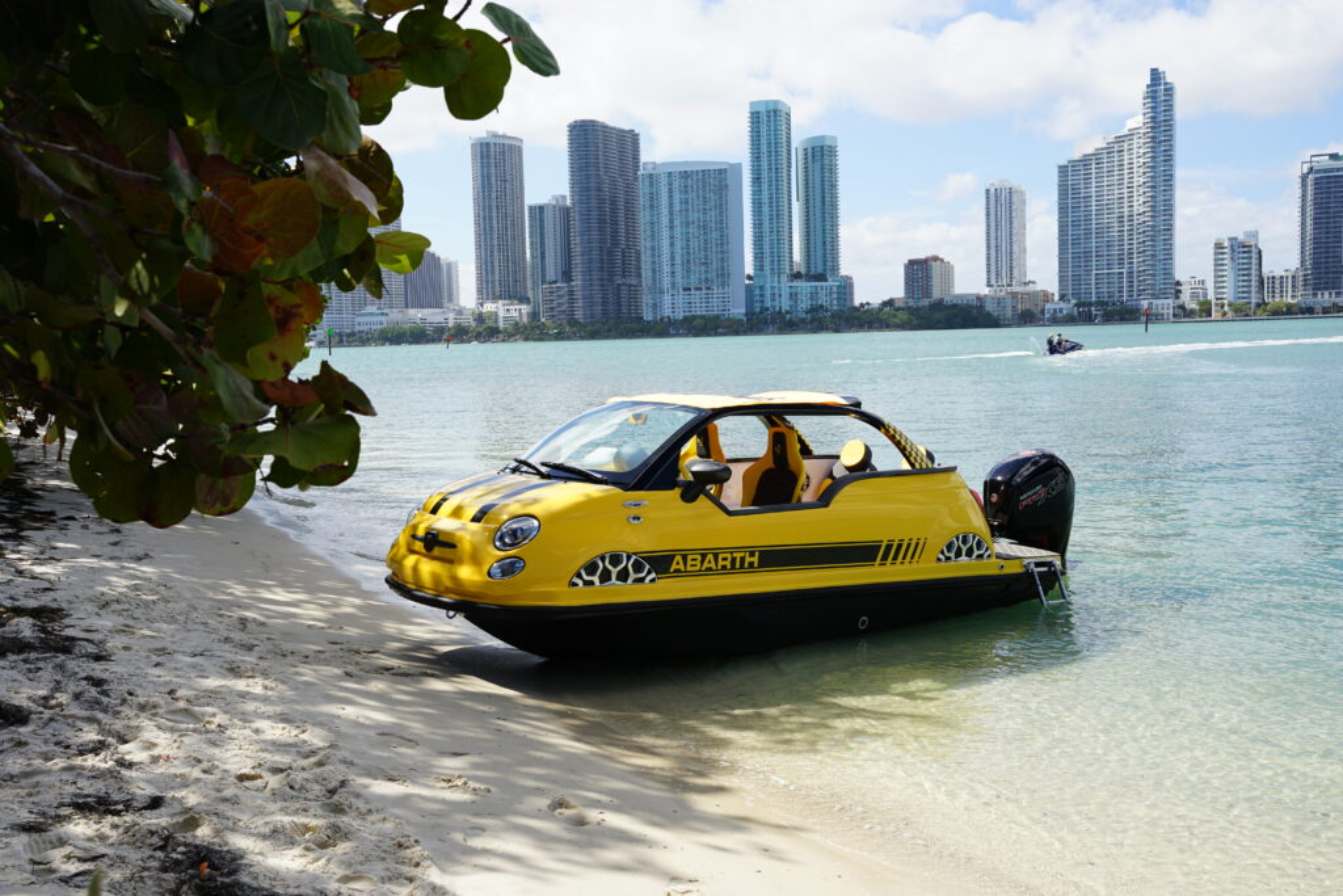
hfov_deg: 51.0
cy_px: 448
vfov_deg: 35.3
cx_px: 672
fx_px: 1407
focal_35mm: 38
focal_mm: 37.7
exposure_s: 1/160
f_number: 10
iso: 100
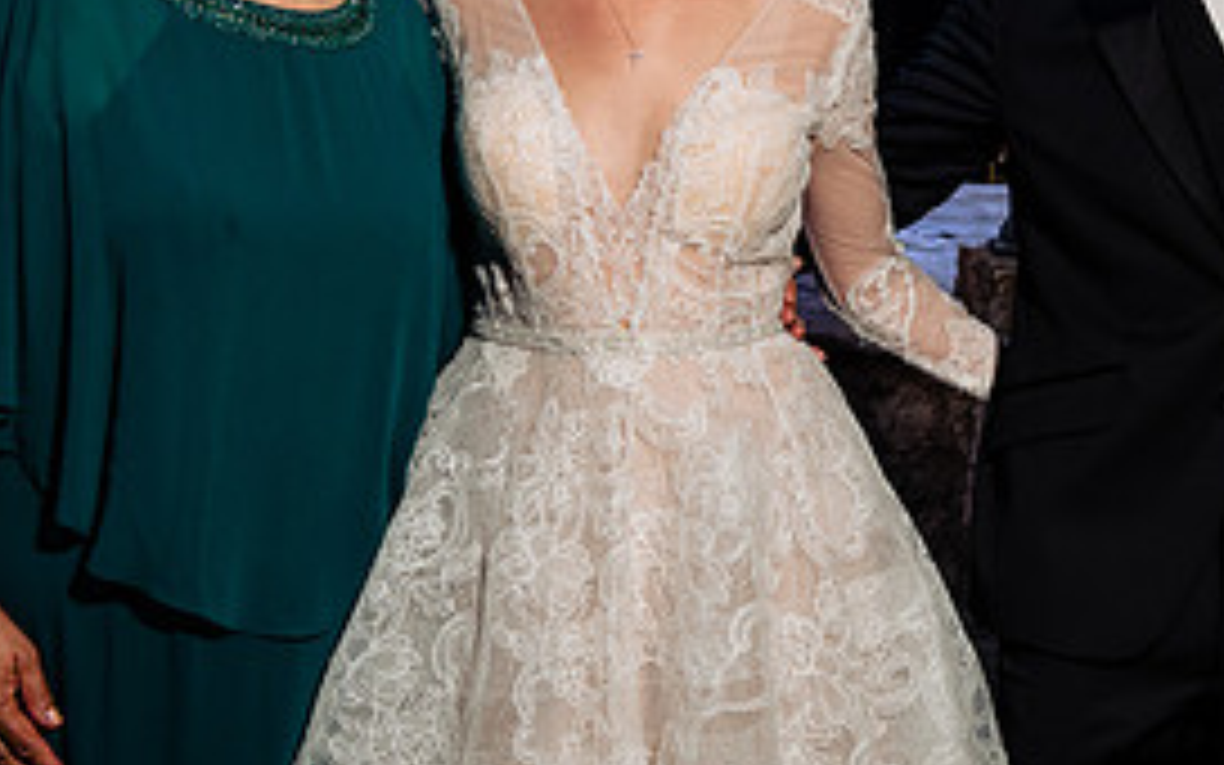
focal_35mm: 98
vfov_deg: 13.2
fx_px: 3269
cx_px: 1012
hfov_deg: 20.9
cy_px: 65
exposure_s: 1/200
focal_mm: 45
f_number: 6.3
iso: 1250
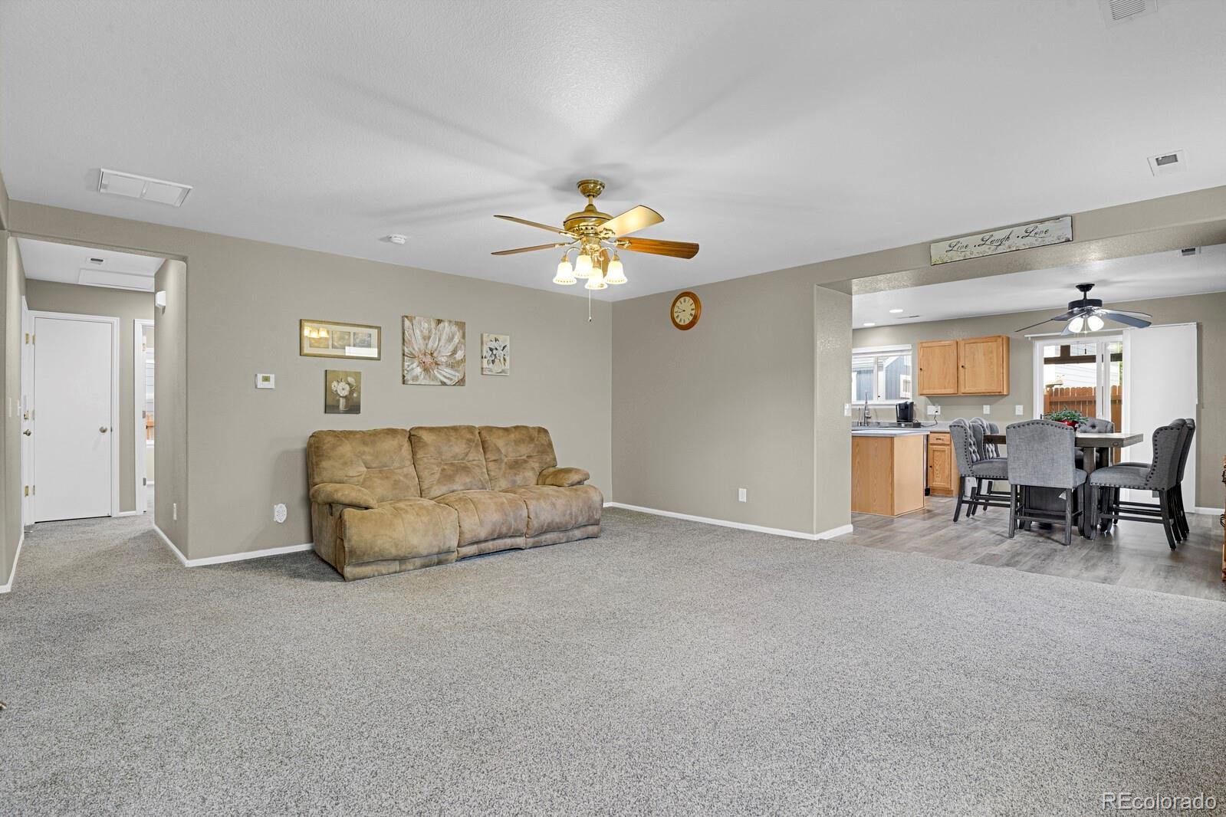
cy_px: 408
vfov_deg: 70.4
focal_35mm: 17
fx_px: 579
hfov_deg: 93.3
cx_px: 613
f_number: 8
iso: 250
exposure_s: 5
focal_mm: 17
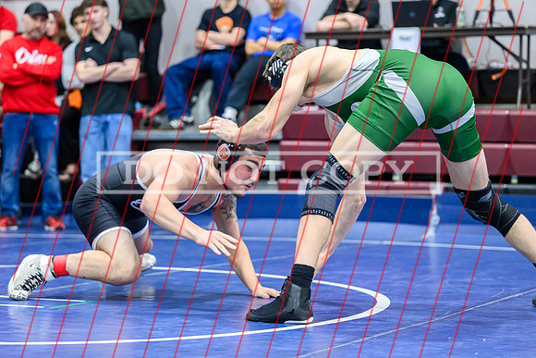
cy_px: 152
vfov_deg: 13.8
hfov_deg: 20.6
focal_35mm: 99
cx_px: 254
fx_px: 1476
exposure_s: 1/800
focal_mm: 84
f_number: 2.8
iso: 5000
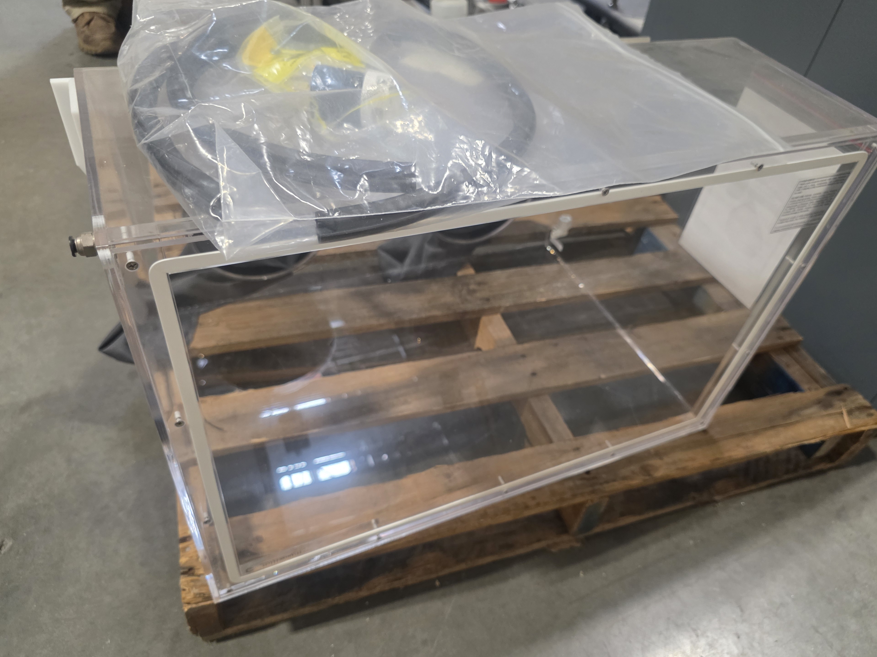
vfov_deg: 56.8
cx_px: 454
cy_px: 331
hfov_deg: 71.6
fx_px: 608
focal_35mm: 24
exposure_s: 1/120
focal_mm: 6.3
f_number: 1.7
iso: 640
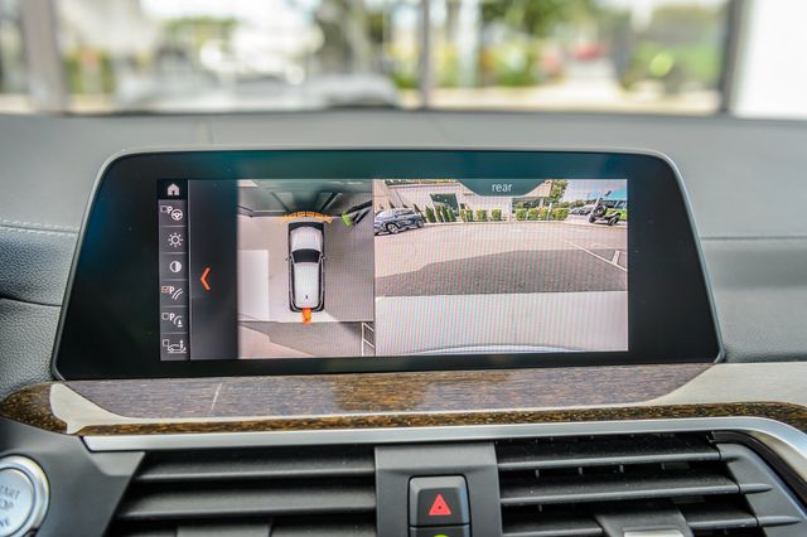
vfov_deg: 41.0
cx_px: 404
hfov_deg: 58.7
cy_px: 268
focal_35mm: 32
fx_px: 718
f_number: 4
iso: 400
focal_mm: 32
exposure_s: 1/100
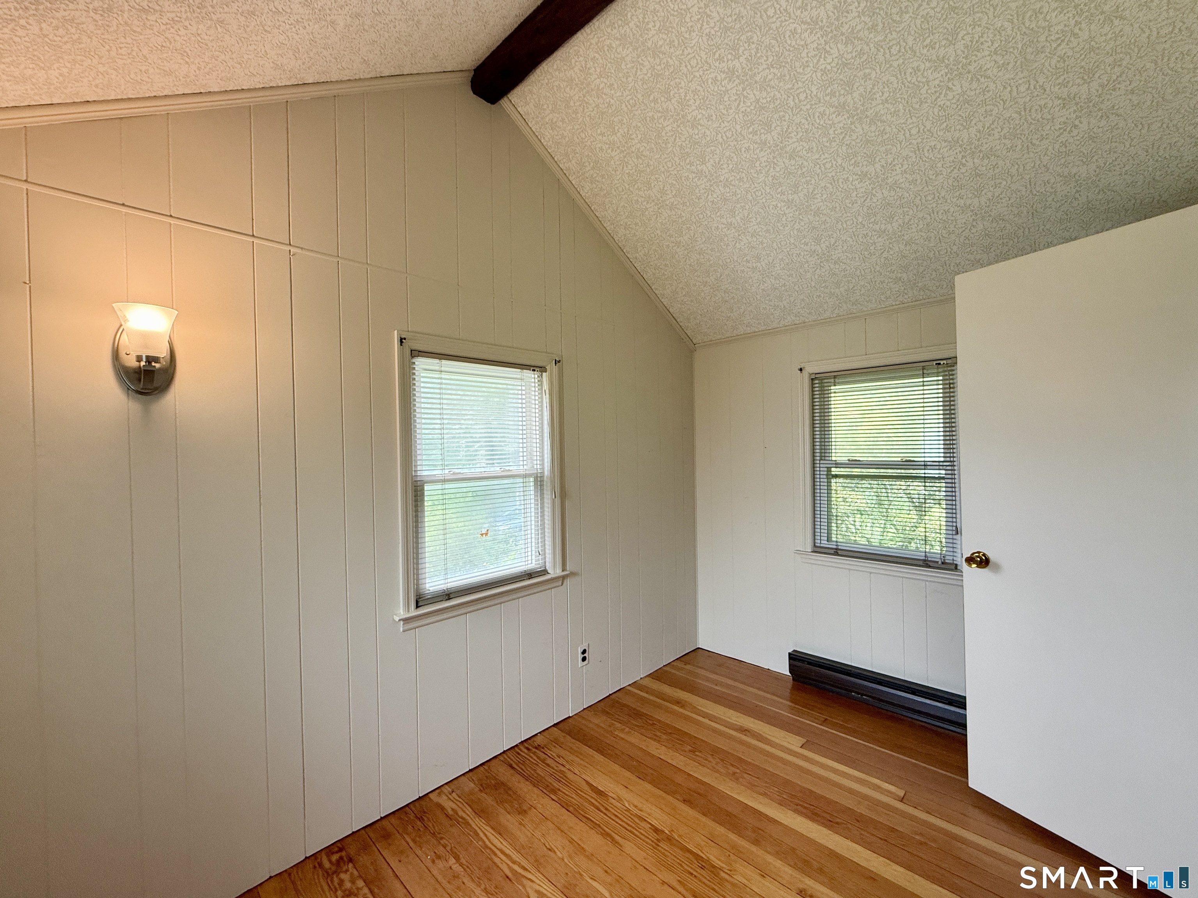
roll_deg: +0.4
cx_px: 599
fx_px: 485
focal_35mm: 14
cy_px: 449
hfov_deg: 102.1
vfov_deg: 85.7
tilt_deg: -1.1
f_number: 2.2
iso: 125
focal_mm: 2.22
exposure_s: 1/99
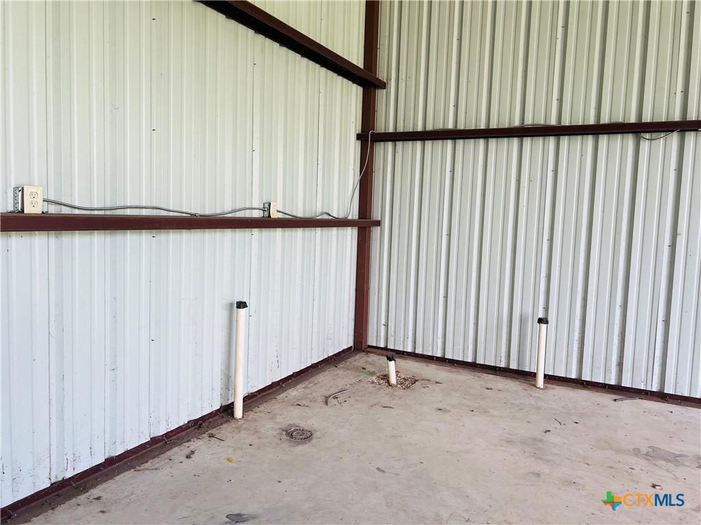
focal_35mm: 26
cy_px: 262
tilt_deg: -4.8
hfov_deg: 67.3
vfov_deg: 53.1
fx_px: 527
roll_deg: -2.3
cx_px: 350
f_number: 1.5
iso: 40
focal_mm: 5.7
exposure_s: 1/121
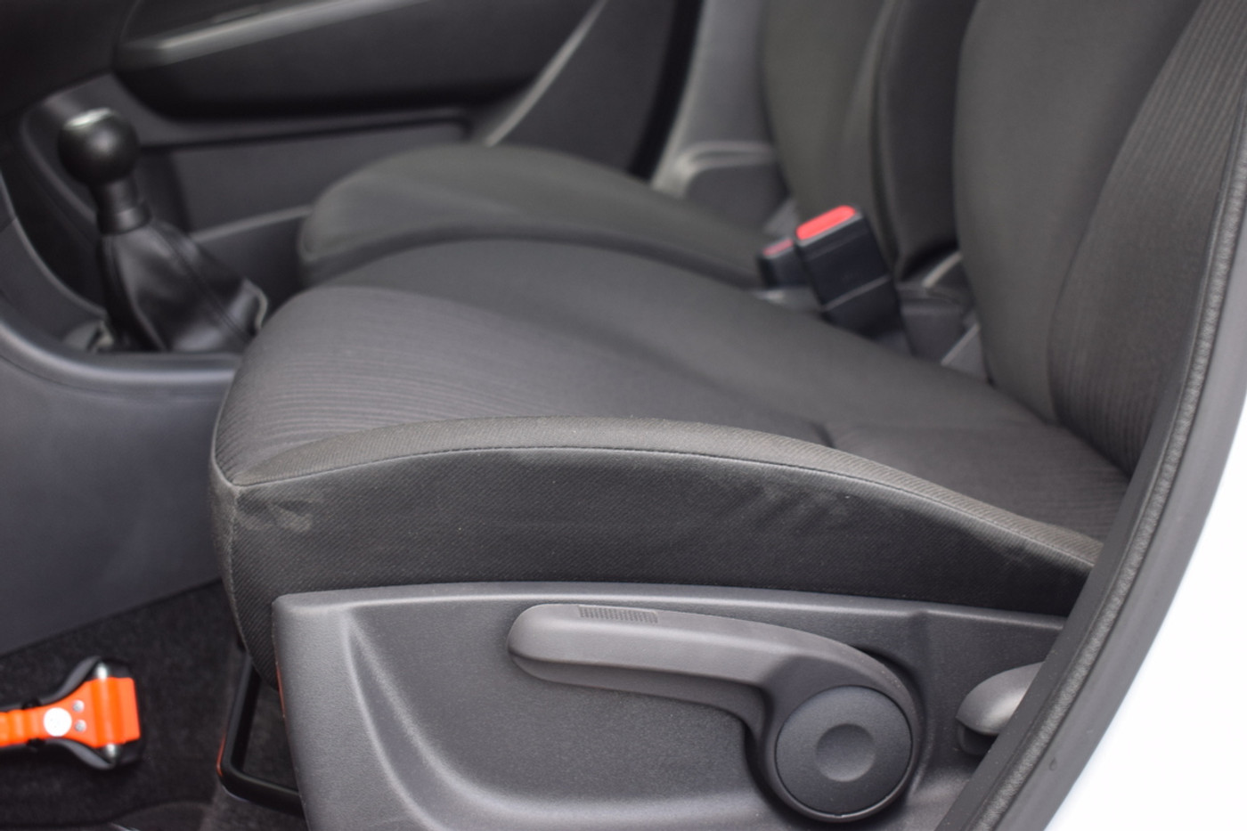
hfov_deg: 35.1
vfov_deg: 23.8
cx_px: 624
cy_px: 416
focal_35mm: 57
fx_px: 1974
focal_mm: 38
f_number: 4.8
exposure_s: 1/100
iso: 400
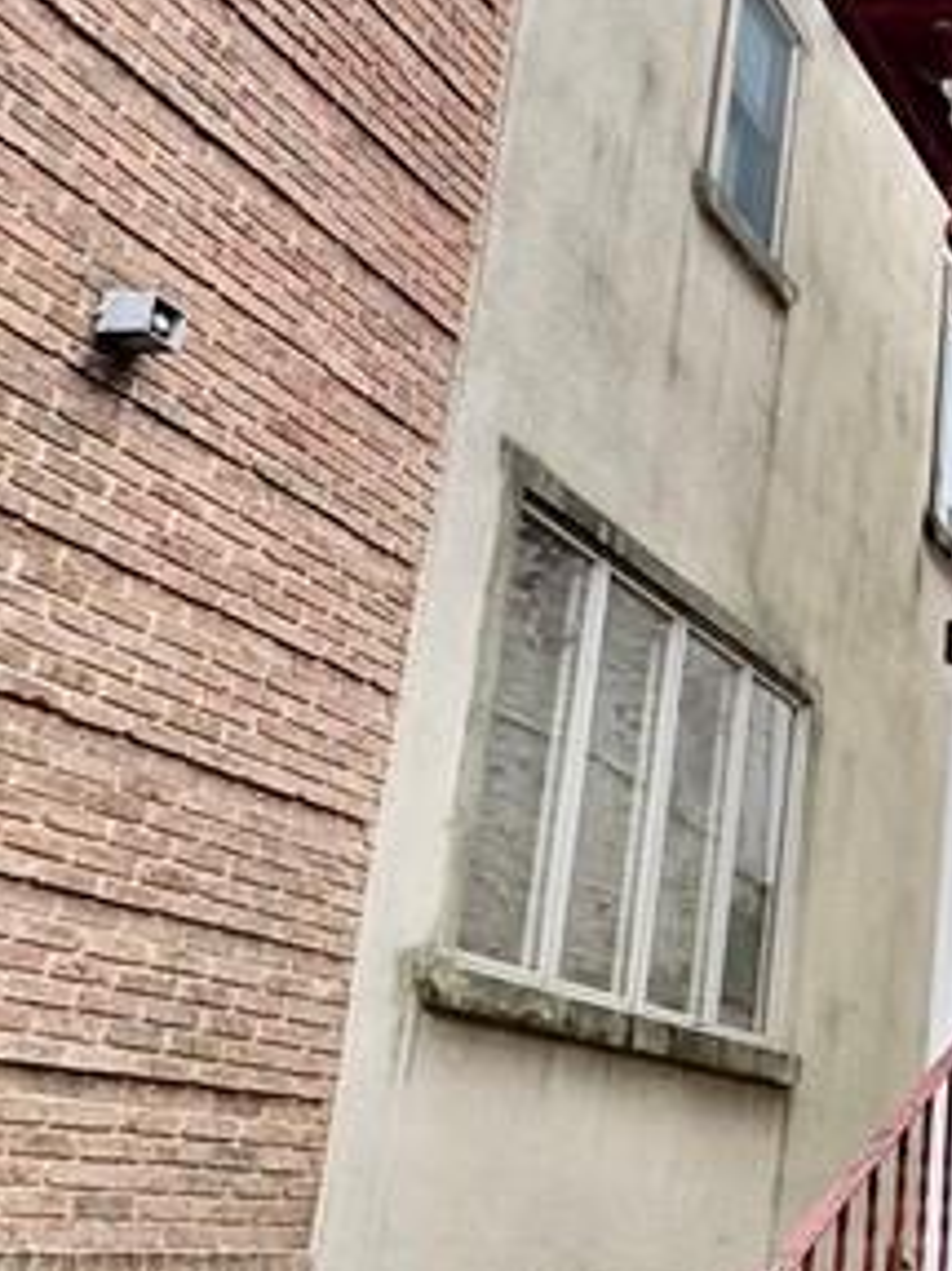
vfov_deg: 38.1
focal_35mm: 50
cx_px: 1532
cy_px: 735
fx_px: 1835
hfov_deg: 22.3
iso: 125
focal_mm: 2.22
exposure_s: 1/99
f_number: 2.2
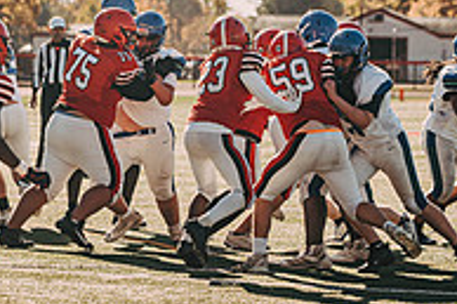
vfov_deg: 4.8
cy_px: 79
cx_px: 148
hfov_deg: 7.3
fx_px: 3602
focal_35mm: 284
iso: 250
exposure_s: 1/2500
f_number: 3.2
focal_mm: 95
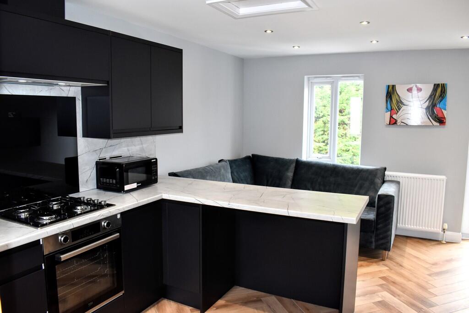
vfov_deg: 47.9
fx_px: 352
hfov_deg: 67.4
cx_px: 234
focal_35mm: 27
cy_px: 156
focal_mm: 18
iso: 800
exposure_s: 1/125
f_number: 5.6
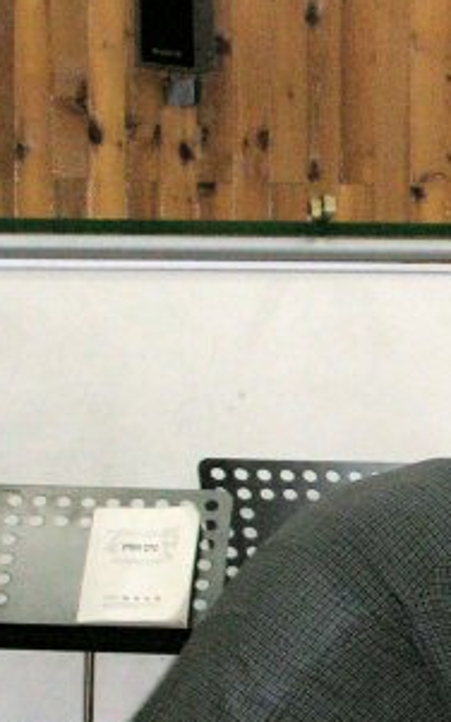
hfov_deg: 6.4
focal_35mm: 202
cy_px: 543
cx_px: 732
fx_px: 3974
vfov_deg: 10.4
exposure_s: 1/60.1
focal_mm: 12.4
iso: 200
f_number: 4.1
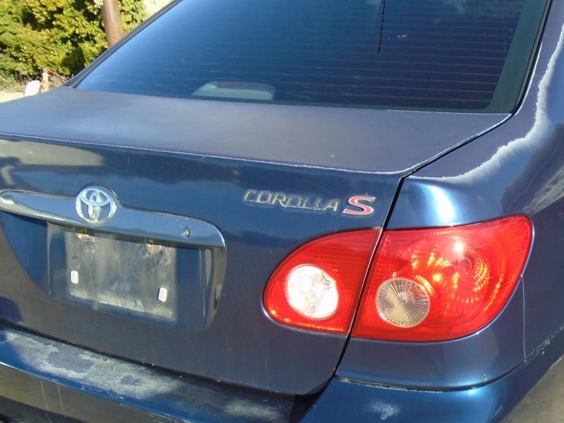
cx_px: 432
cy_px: 299
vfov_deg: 33.1
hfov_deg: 42.3
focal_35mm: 43
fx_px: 700
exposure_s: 1/320
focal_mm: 4.6
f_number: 3.2
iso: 100
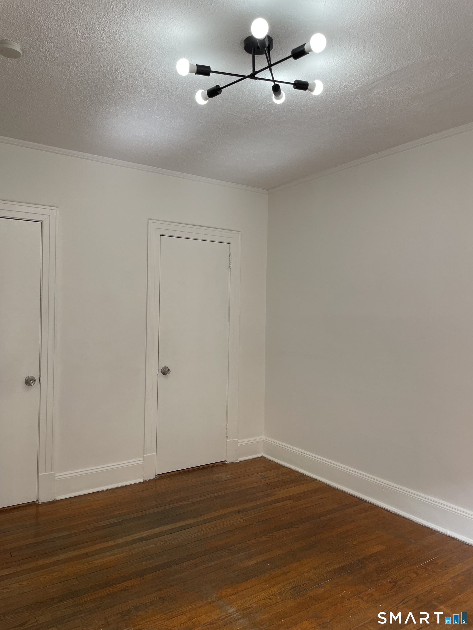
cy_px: 315
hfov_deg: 53.1
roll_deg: -0.8
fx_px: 474
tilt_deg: -0.1
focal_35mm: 26
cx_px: 236
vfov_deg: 67.3
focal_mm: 4.2
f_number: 1.6
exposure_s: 1/121
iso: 40
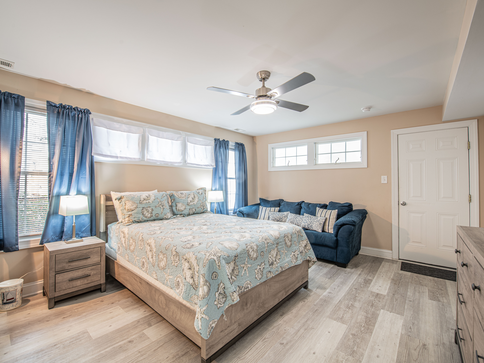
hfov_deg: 97.6
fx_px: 212
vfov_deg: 81.2
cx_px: 233
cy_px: 182
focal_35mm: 15
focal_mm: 14
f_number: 9
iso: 64
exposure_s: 2
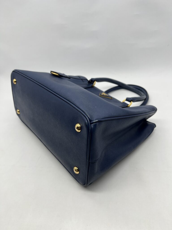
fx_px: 172
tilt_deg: -32.4
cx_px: 86
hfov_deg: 53.1
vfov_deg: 67.3
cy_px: 115
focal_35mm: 26
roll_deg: +8.4
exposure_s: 1/265
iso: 40
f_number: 1.5
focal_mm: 5.7
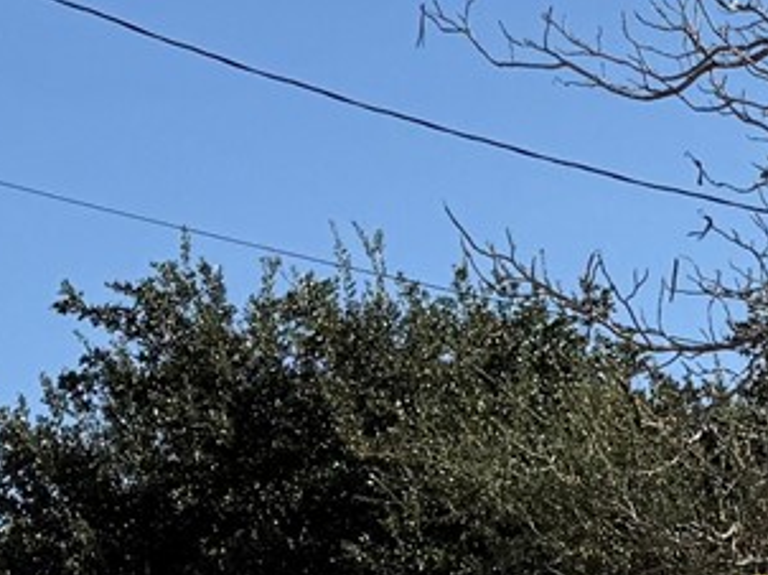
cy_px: 893
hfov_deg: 11.0
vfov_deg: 8.8
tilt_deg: +4.5
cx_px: 1549
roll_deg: -1.5
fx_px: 3613
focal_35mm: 163
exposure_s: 1/8130
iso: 100
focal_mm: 6.76
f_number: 1.78
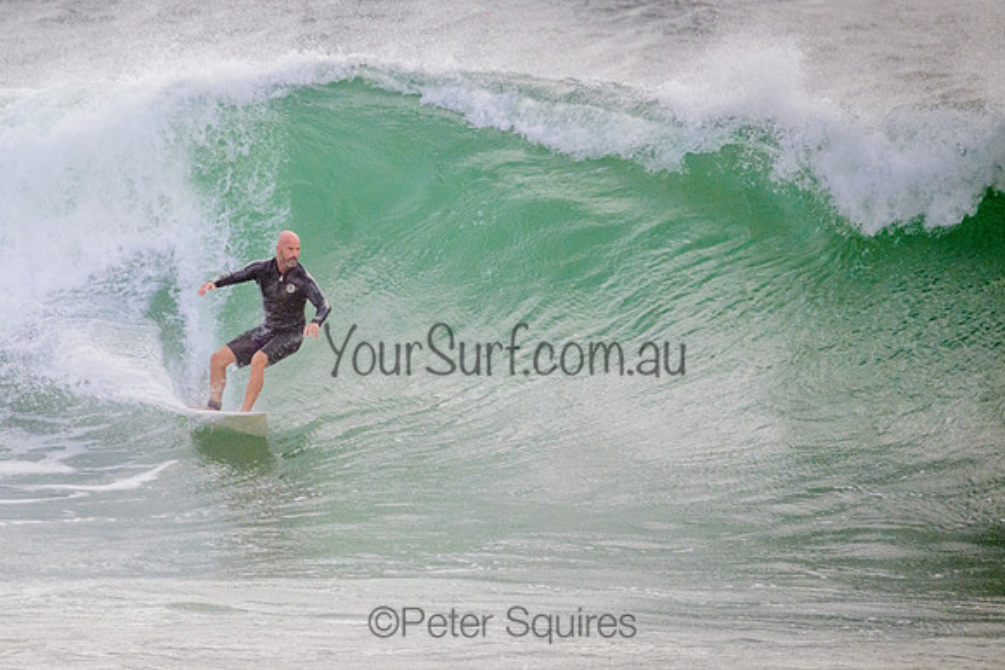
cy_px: 310
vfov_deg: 1.3
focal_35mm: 1060
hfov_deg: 1.9
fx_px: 29593
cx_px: 381
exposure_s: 1/2000
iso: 2000
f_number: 11
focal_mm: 800
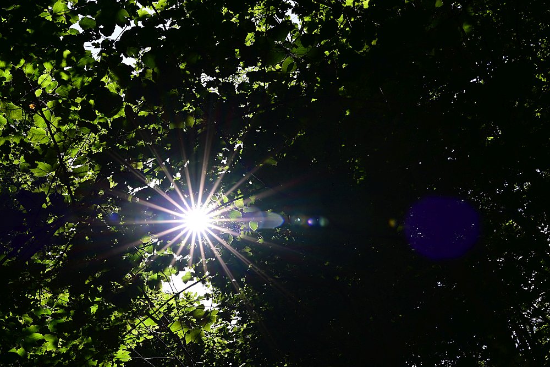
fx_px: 917
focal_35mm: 60
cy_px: 217
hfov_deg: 33.4
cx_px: 246
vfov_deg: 22.6
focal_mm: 50
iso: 360
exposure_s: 1/160
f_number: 16
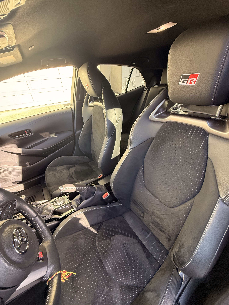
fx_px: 123
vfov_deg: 102.1
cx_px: 114
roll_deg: +3.0
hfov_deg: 85.7
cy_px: 152
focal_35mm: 14
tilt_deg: -34.9
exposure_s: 1/99
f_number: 2.2
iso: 250
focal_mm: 2.22
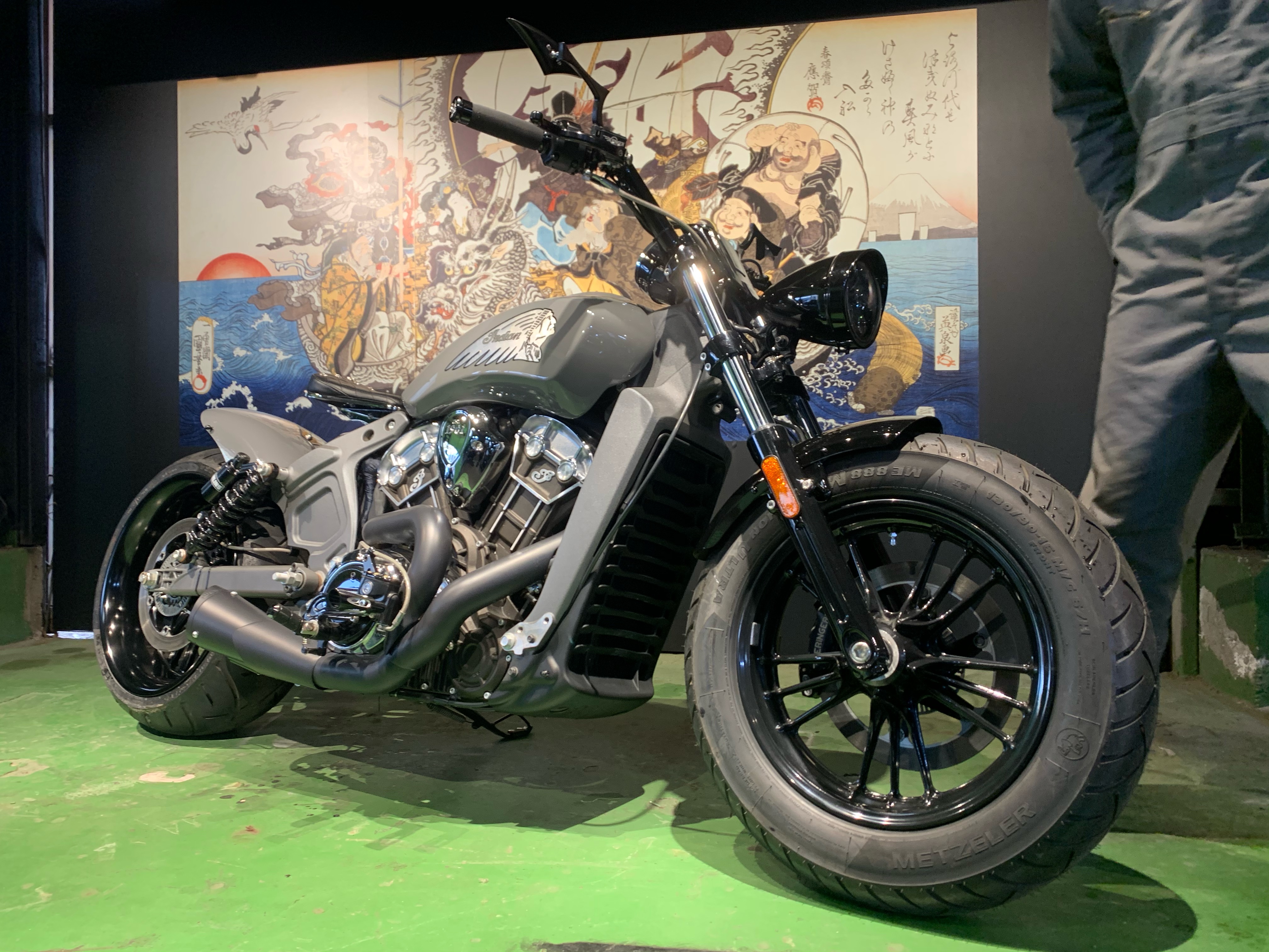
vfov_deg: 53.1
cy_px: 476
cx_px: 634
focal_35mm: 26
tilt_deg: +1.1
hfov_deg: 67.3
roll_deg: +0.4
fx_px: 953
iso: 100
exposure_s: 1/50
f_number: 1.8
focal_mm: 4.25
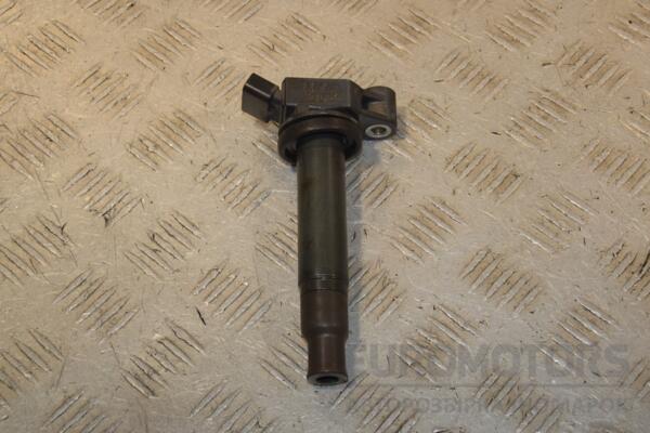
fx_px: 1300
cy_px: 216
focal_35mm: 72
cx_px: 325
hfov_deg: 28.1
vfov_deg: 18.9
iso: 800
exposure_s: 1/200
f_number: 10
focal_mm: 48
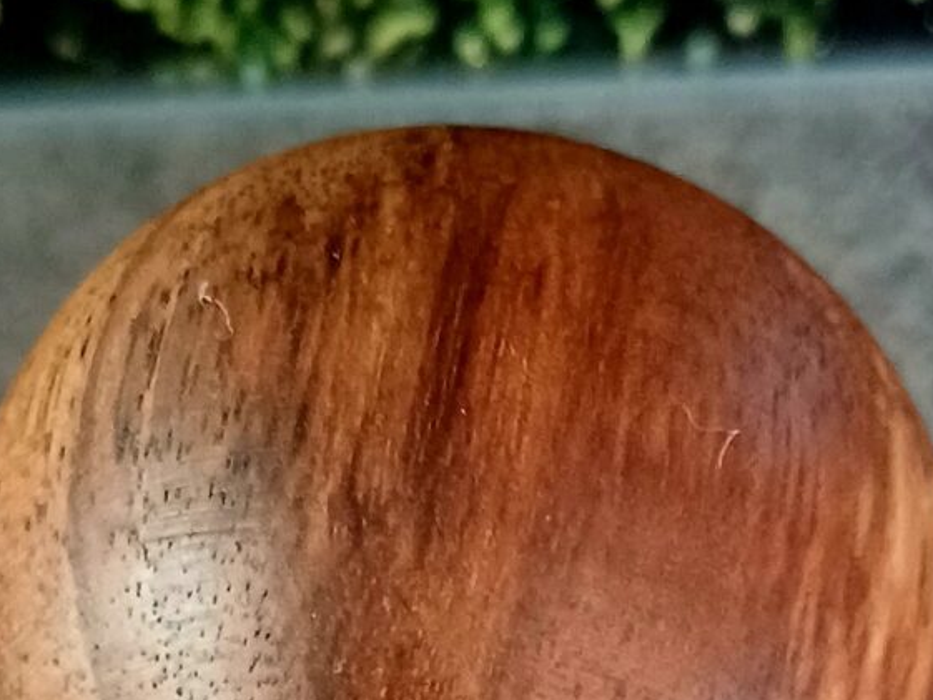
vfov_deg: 11.5
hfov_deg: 17.3
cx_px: 549
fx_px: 3073
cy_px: 1453
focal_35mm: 114
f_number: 1.8
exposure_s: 1/25
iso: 640
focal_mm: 4.65
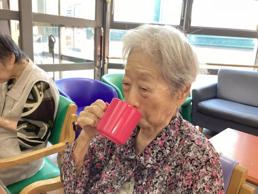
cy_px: 97
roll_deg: -4.8
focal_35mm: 31
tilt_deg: -13.6
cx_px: 129
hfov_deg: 58.4
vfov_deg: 45.4
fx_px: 231
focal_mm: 3.3
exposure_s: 1/50
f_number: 2.4
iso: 200
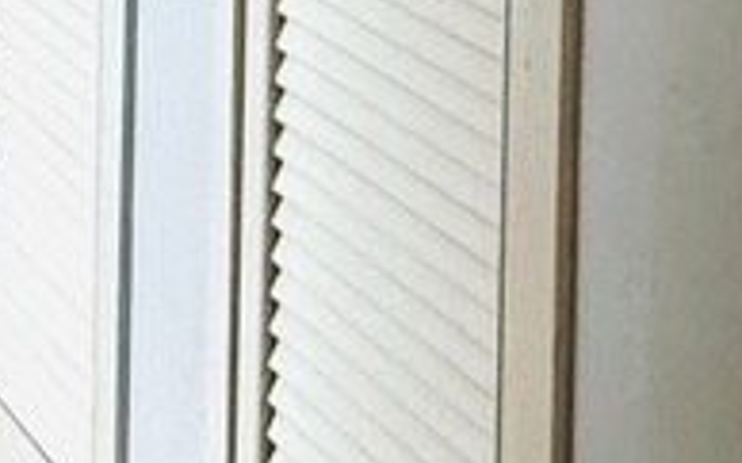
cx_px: 677
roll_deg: -0.5
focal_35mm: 115
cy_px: -626
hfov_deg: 17.8
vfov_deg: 10.0
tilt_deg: -2.1
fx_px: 2324
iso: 320
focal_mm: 2.22
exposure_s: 1/50
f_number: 2.2
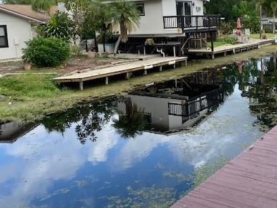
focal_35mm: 43
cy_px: 63
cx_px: 220
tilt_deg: -6.0
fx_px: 344
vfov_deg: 33.2
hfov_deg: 42.0
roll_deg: -0.3
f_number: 1.8
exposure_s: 1/1379
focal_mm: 4.25
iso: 32
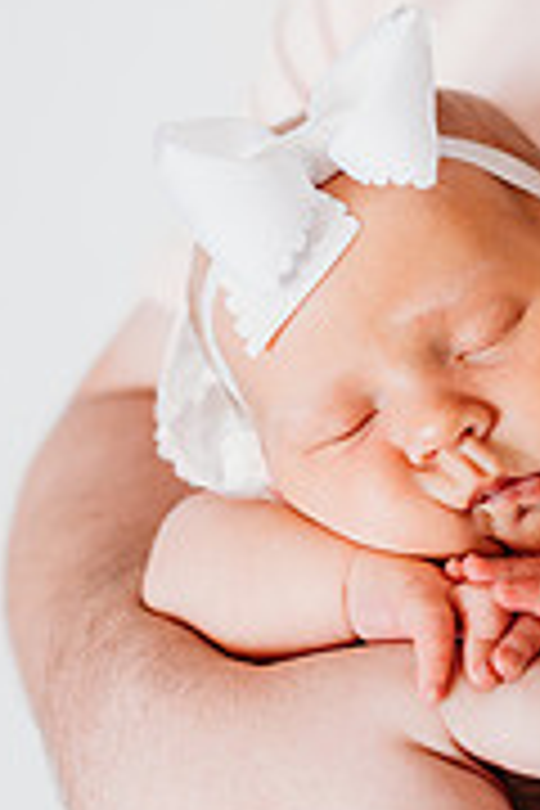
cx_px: 540
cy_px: 410
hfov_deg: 21.8
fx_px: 1350
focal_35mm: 60
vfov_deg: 33.4
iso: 100
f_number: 2.5
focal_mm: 24
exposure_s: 1/200
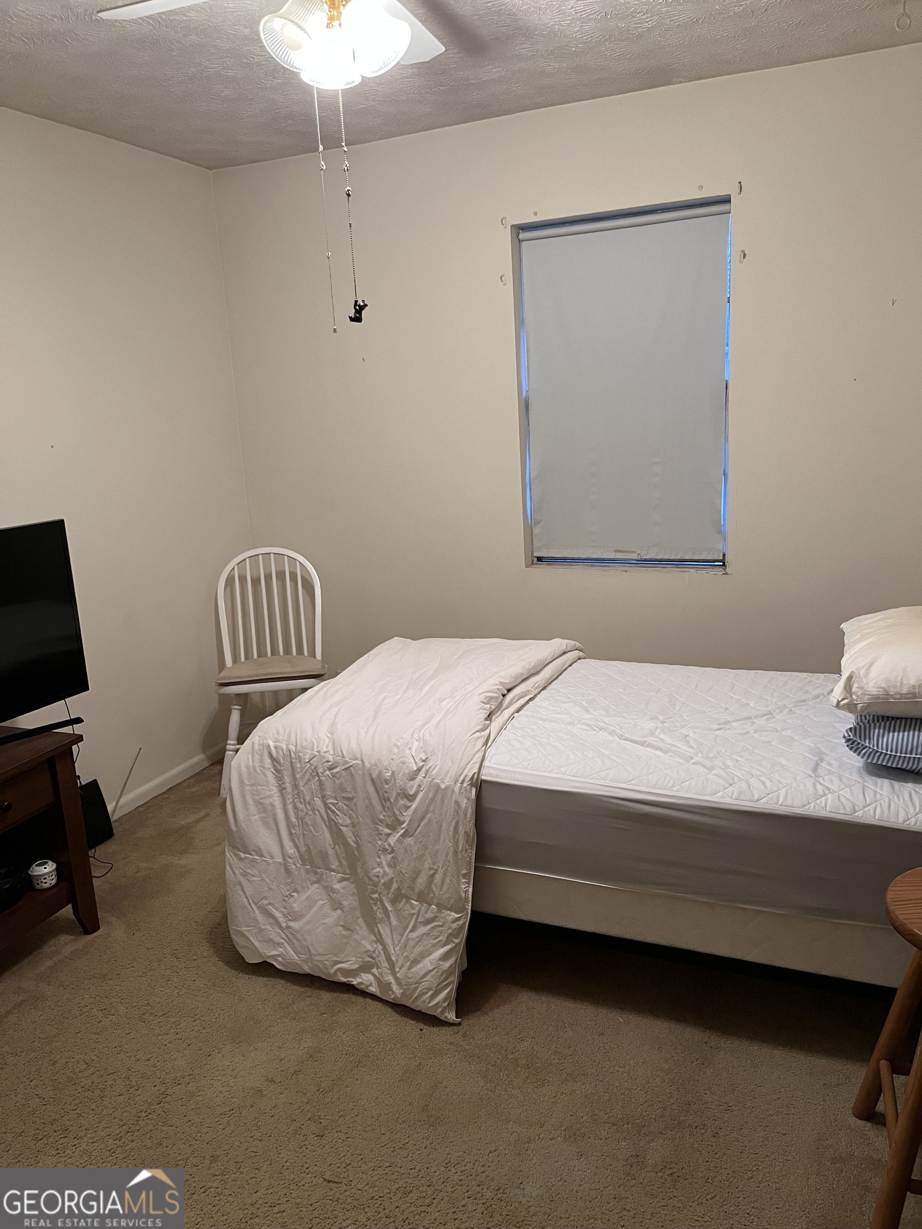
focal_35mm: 26
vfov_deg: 67.3
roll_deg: +3.0
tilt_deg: -13.3
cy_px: 614
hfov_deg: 53.1
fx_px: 923
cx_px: 461
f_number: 1.6
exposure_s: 1/60
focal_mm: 5.1
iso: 320
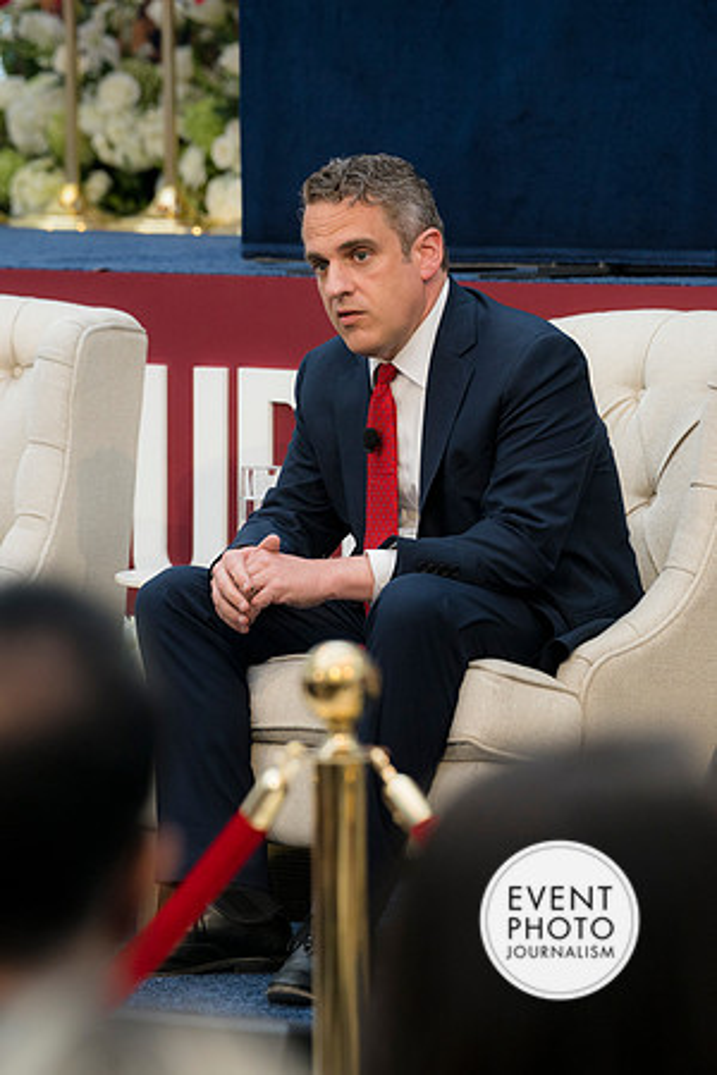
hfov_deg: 6.1
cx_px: 358
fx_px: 6721
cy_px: 538
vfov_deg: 9.1
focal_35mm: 225
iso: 400
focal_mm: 150
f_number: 4
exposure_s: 1/160
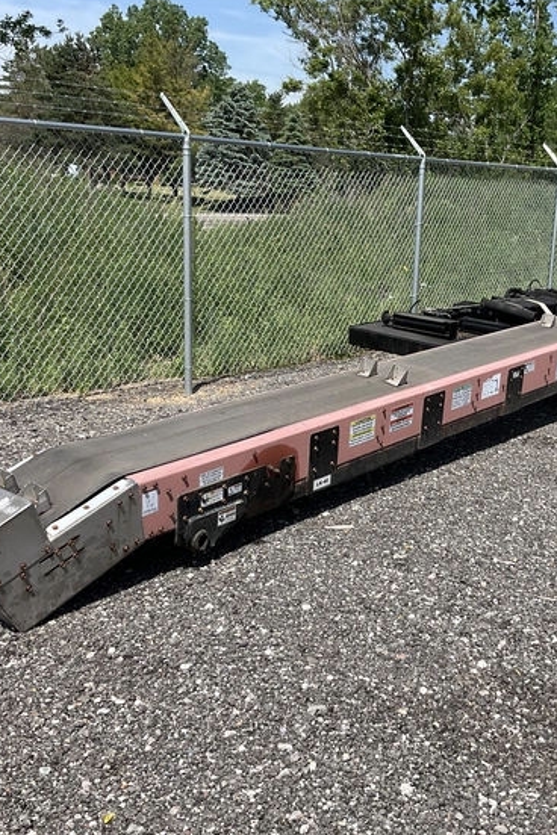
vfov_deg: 47.4
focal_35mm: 41
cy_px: 415
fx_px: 951
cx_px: 375
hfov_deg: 32.3
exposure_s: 1/1984
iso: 25
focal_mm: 3
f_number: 1.8
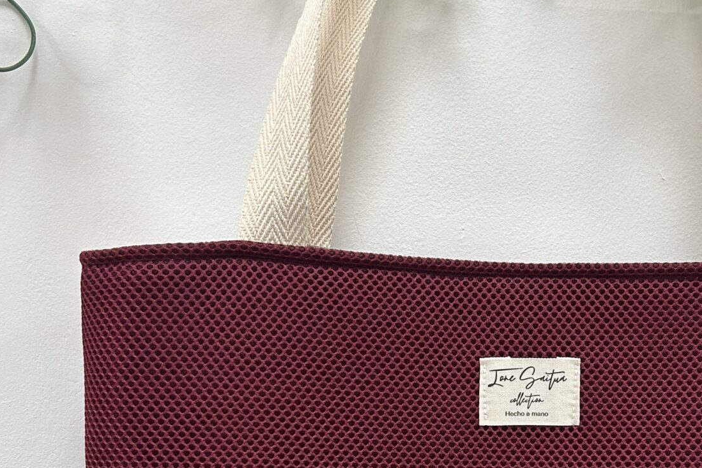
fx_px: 1229
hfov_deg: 31.4
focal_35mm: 63
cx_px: 519
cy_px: 449
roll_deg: -1.2
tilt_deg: -5.4
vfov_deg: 21.0
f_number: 1.5
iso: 64
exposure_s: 1/100
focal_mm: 5.7
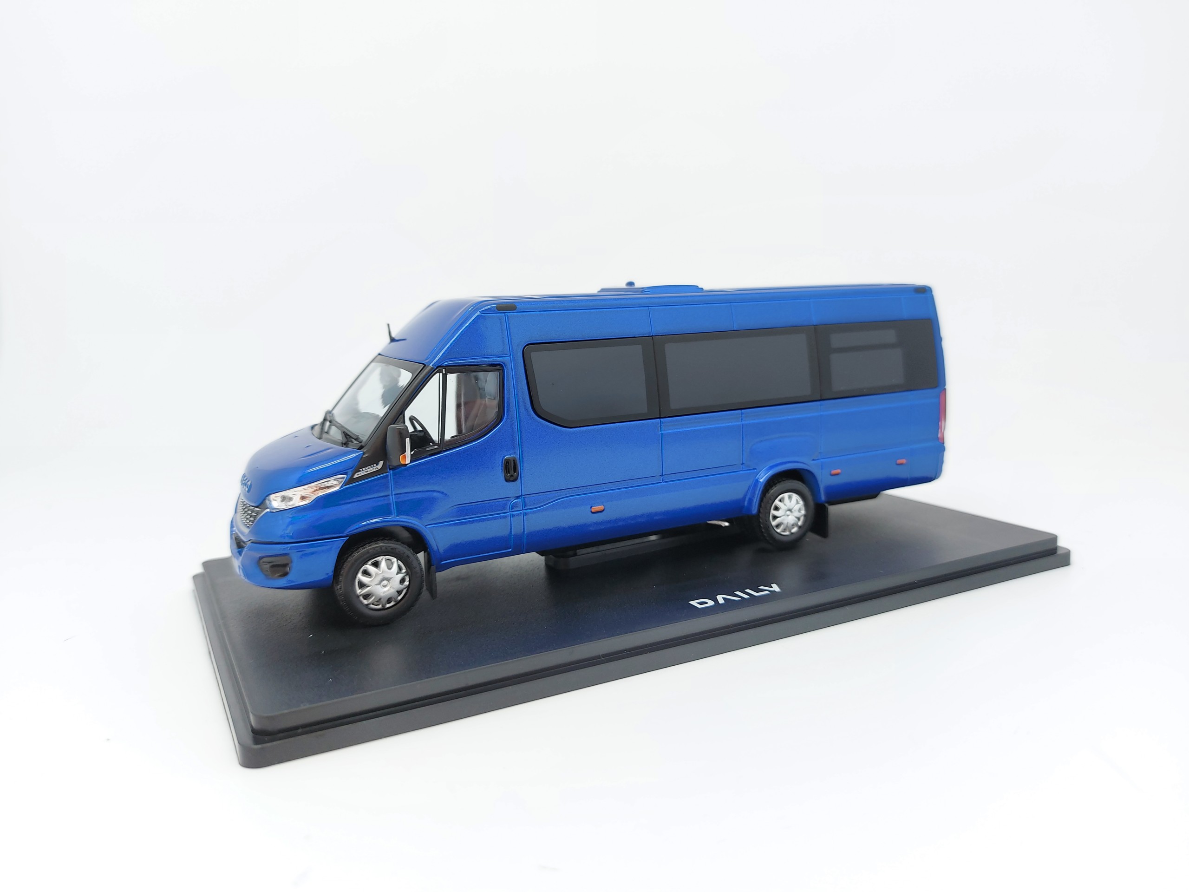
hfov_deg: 71.6
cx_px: 594
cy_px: 446
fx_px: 824
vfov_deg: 56.8
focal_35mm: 24
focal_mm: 5.23
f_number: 1.8
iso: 32
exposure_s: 1/50
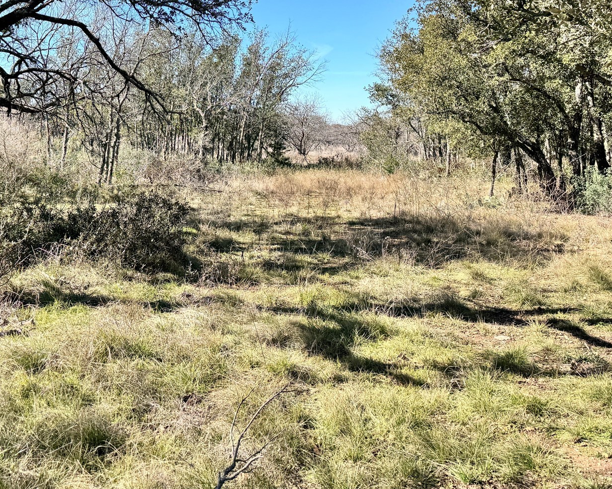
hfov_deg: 46.7
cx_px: 254
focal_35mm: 39
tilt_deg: +0.9
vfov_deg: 38.0
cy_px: 187
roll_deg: +0.8
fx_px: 706
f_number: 1.78
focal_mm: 6.86
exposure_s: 1/2331
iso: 80
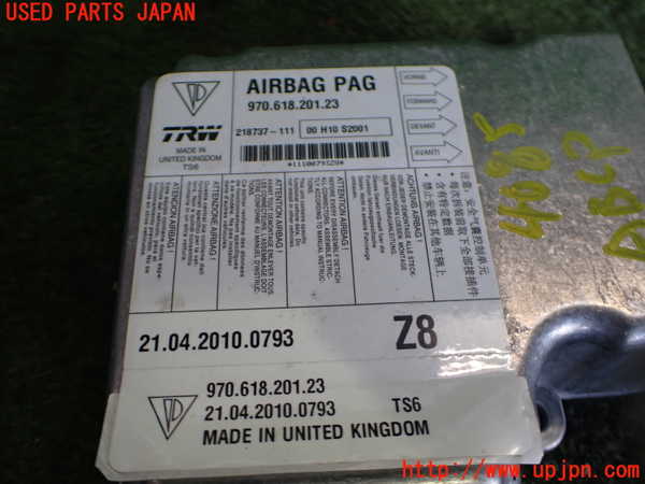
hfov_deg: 60.0
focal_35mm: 30
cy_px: 242
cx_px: 322
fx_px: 559
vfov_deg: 46.8
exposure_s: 1/125
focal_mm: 5.4
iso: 250
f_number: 2.3
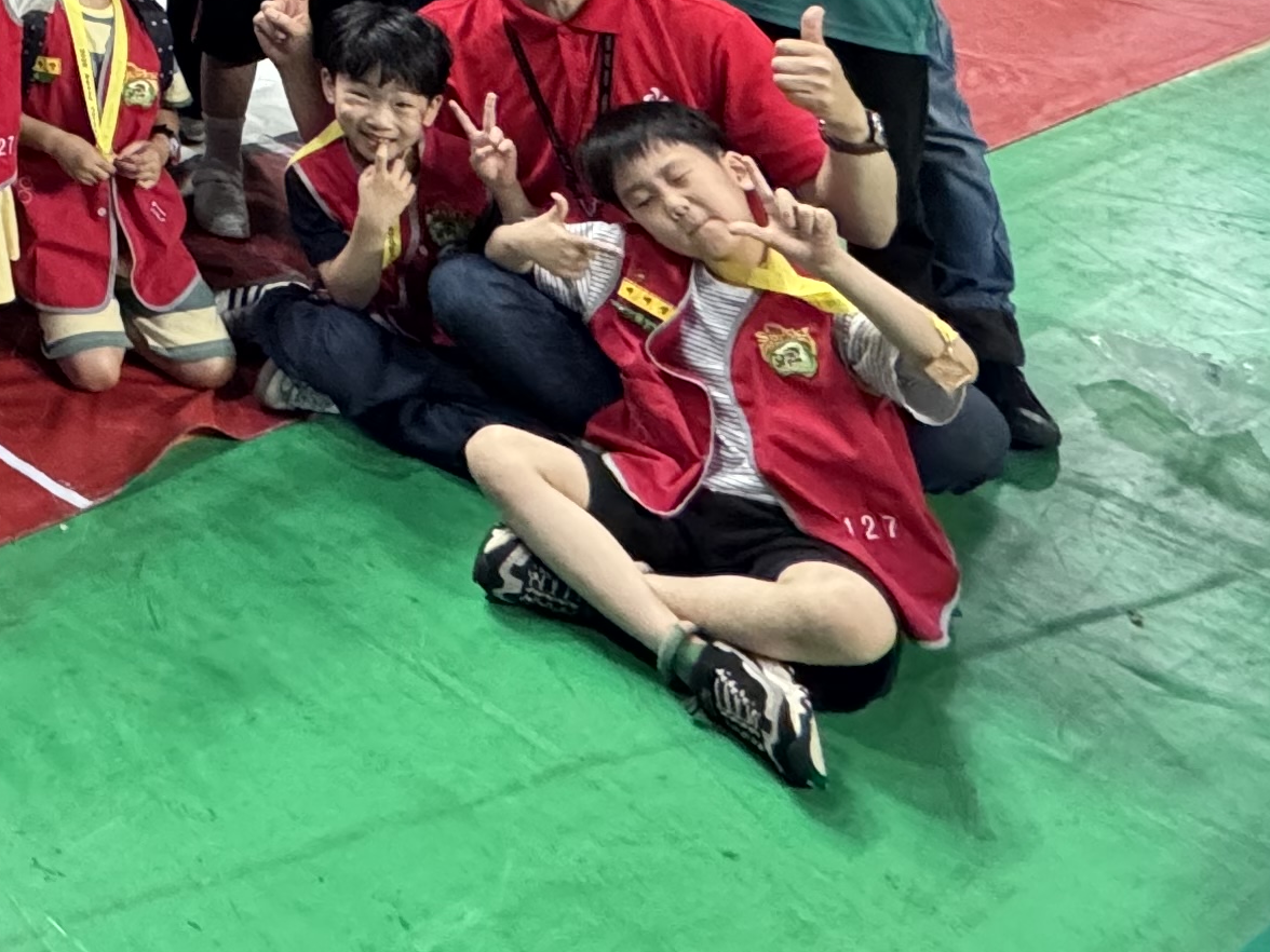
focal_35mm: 48
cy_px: -543
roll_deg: -0.2
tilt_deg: -1.4
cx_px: -638
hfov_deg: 27.4
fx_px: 1761
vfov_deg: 23.2
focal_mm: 2.22
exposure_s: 1/60
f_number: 2.2
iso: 320
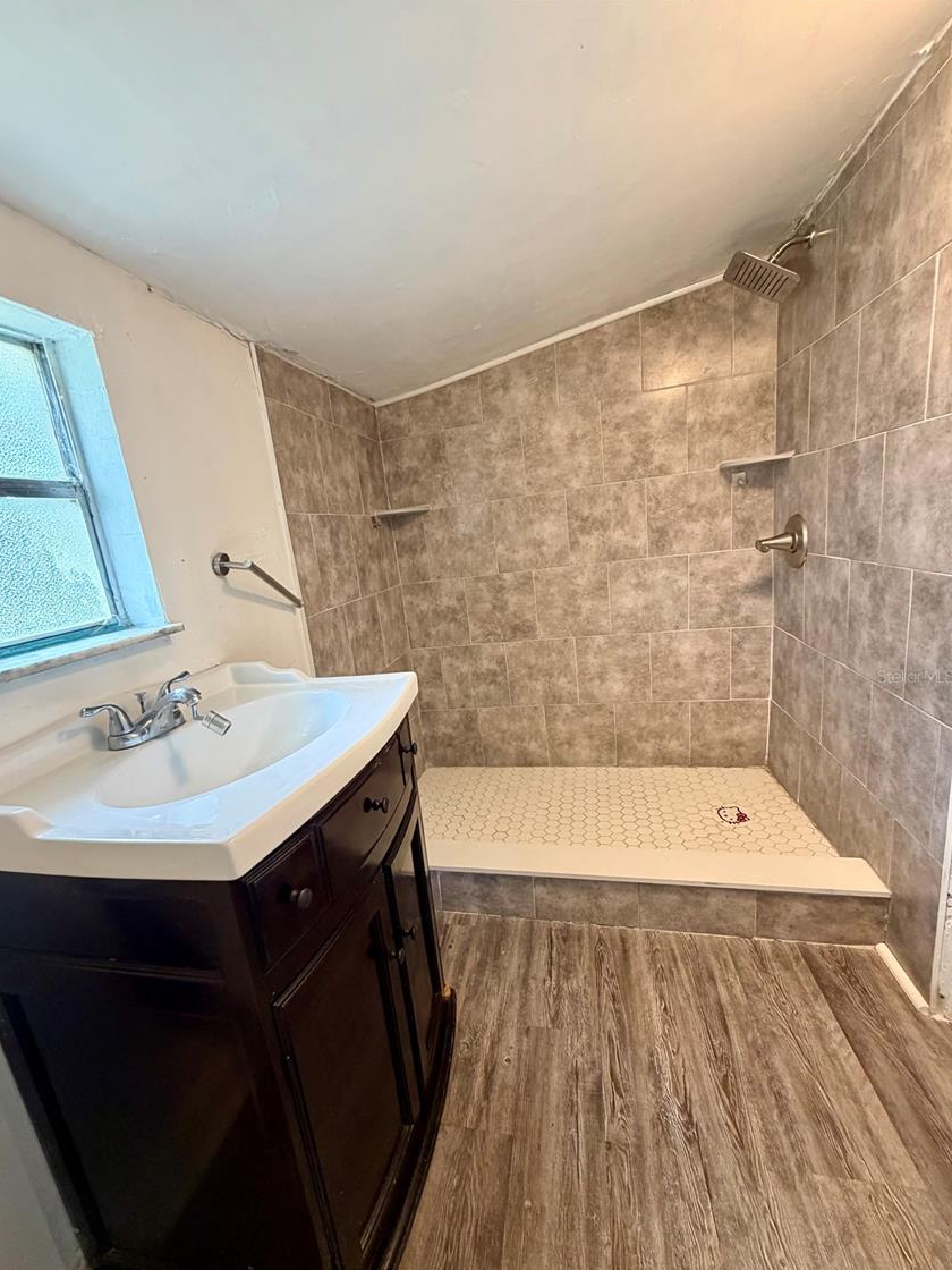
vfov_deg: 98.0
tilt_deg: -14.0
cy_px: 676
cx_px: 448
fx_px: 550
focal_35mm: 15
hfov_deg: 81.7
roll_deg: +7.2
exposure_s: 1/64
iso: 320
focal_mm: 2.22
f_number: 2.2
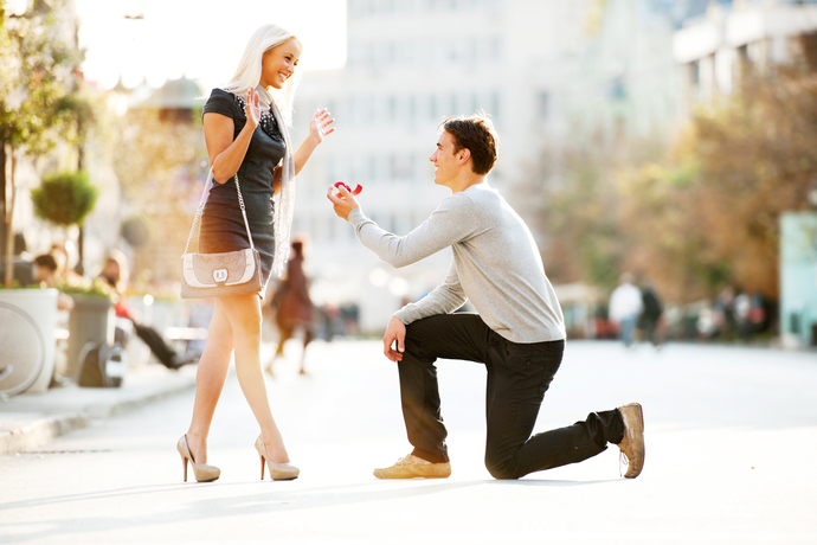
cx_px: 408
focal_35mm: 200
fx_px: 4539
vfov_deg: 6.9
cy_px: 272
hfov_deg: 10.3
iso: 200
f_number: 2.8
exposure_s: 1/640
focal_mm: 200
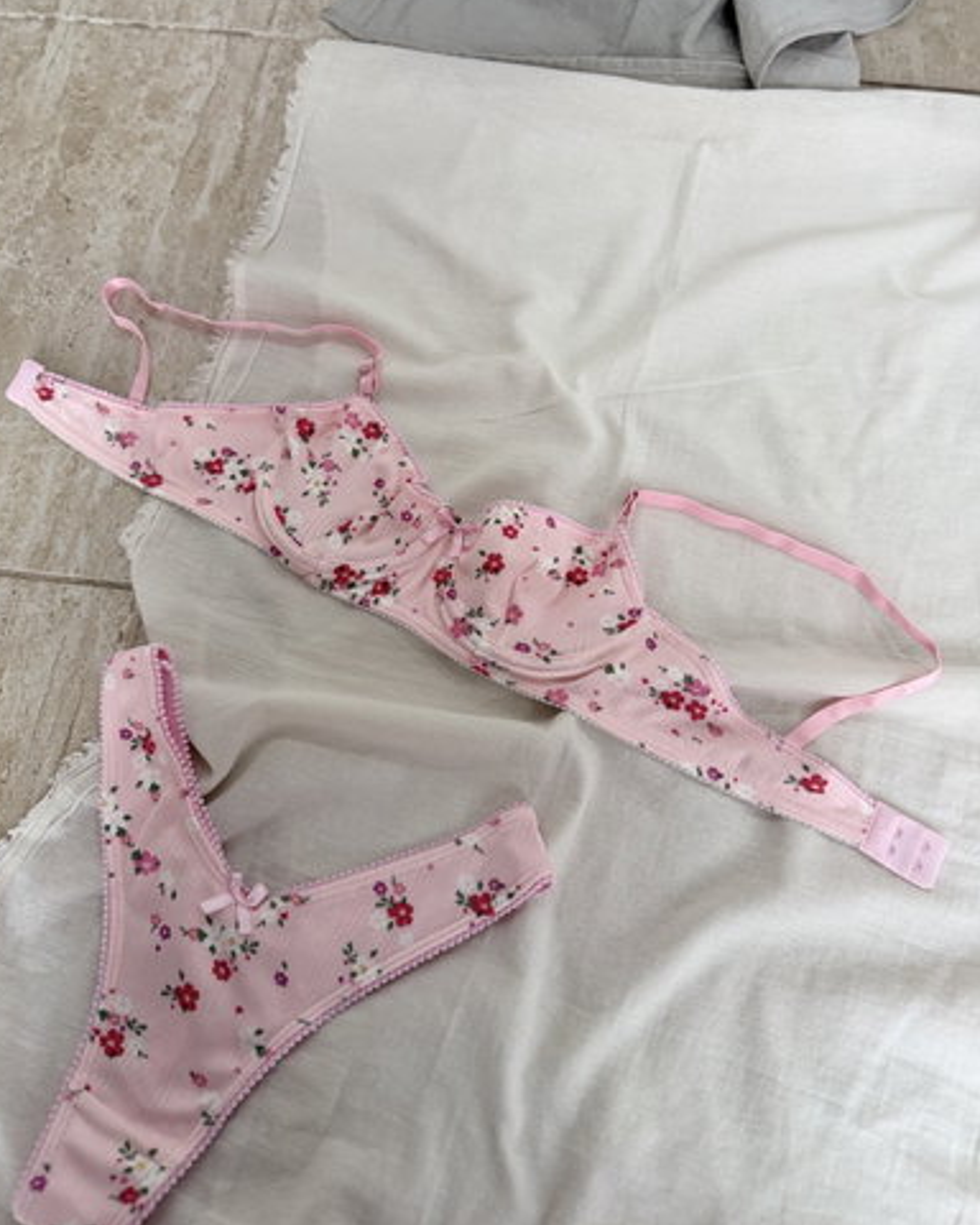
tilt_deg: -68.1
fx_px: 943
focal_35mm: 26
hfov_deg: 54.9
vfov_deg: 65.9
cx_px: 475
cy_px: 563
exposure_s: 1/100
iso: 160
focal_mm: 6.76
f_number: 1.78
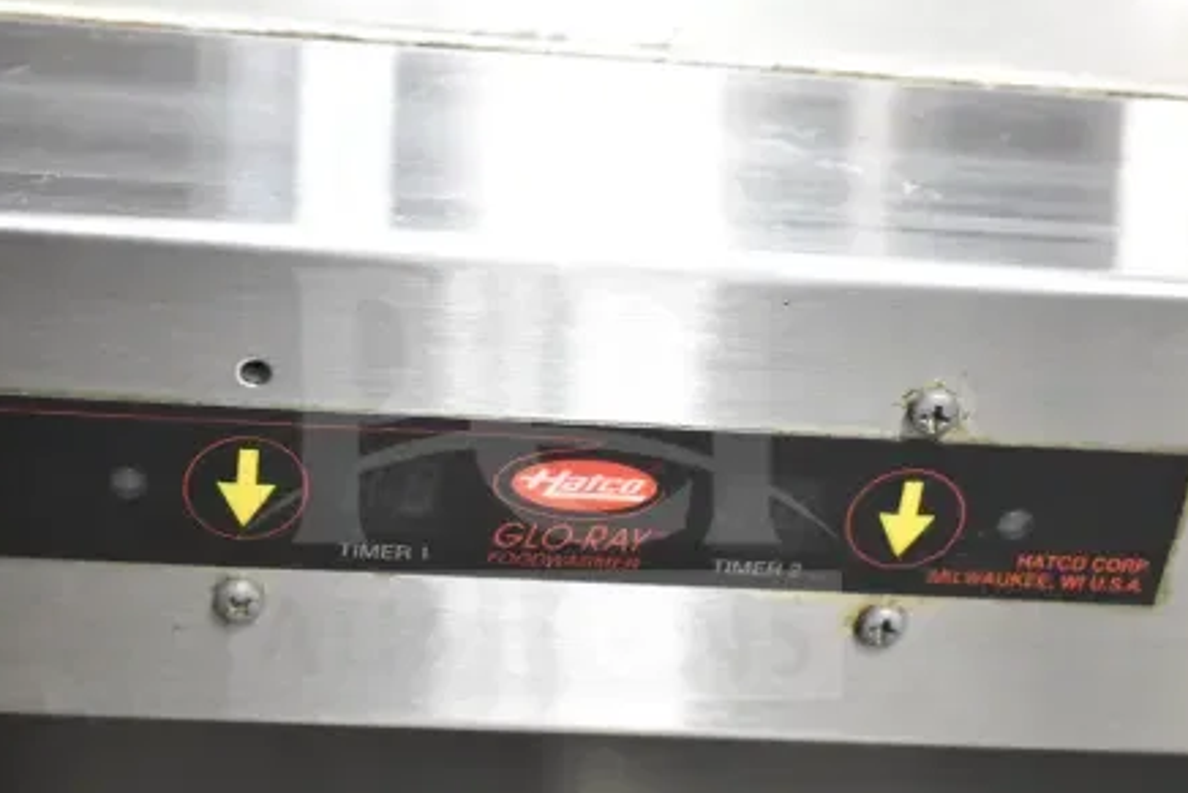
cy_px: 484
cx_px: 534
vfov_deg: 16.3
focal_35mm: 84
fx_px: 2773
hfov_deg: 24.2
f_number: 8
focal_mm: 40
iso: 6400
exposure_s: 1/160
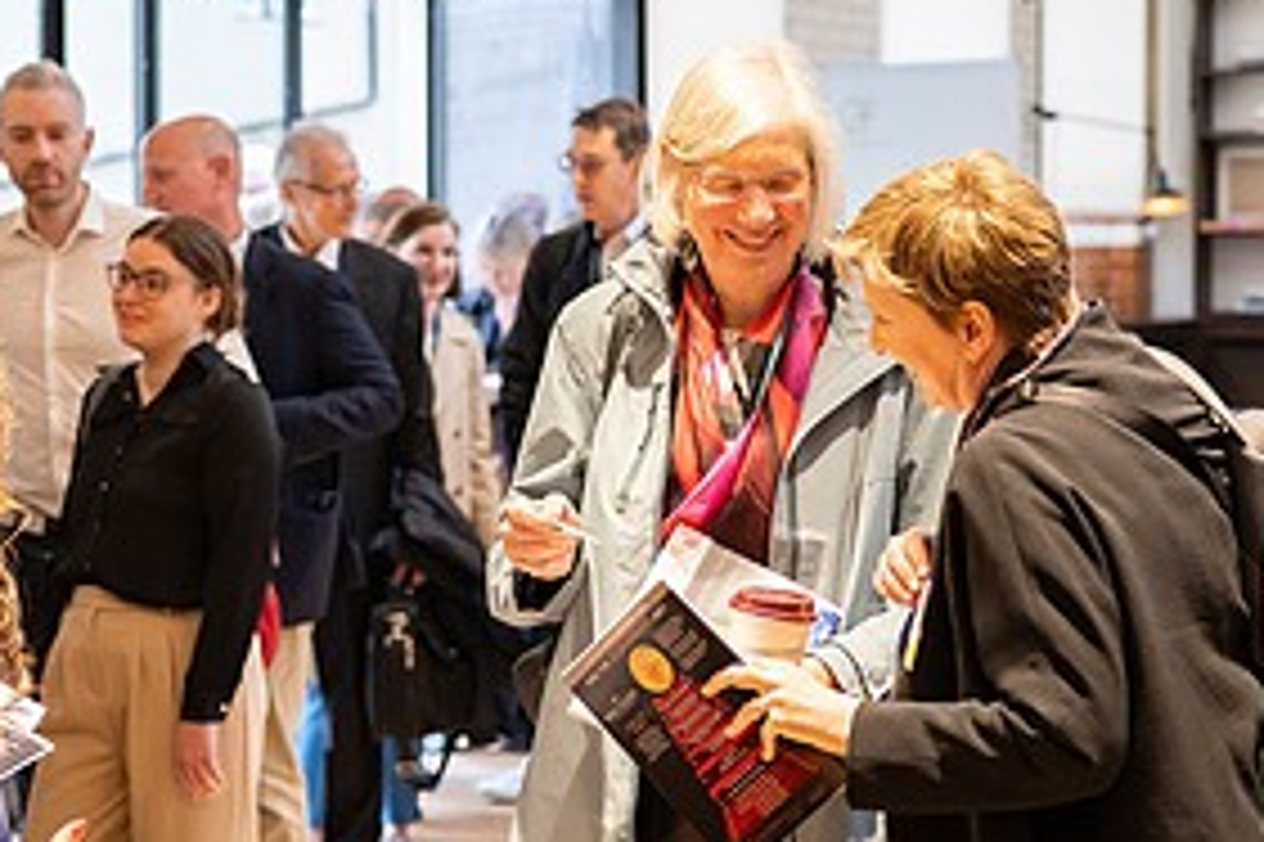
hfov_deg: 19.2
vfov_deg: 12.9
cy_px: 371
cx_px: 315
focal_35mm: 106
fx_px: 3719
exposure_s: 1/320
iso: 1600
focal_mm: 50
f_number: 2.8
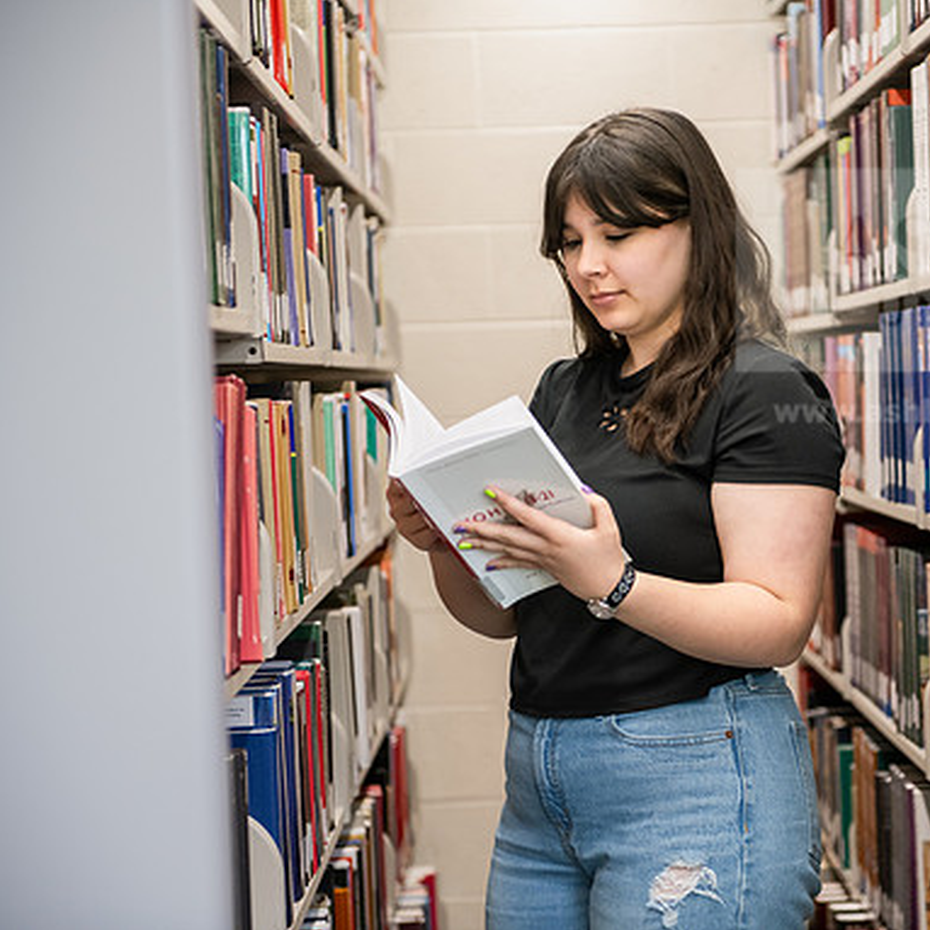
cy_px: 463
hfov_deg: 20.3
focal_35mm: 85
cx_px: 663
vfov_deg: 20.4
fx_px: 2584
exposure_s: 1/200
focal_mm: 66
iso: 1000
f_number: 2.8
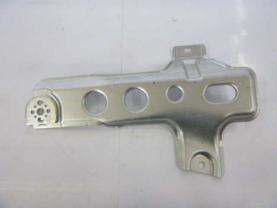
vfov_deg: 45.4
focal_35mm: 31
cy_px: 104
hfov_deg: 58.4
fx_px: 248
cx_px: 138
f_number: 4.2
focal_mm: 5.5
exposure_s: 1/30
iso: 400
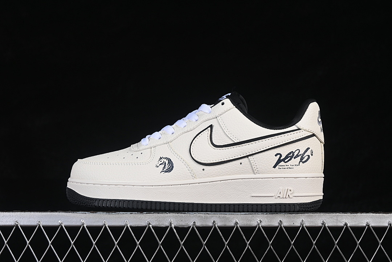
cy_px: 131
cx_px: 196
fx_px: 817
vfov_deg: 18.2
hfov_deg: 27.0
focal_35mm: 75
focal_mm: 50
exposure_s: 1/80
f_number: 8
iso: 160
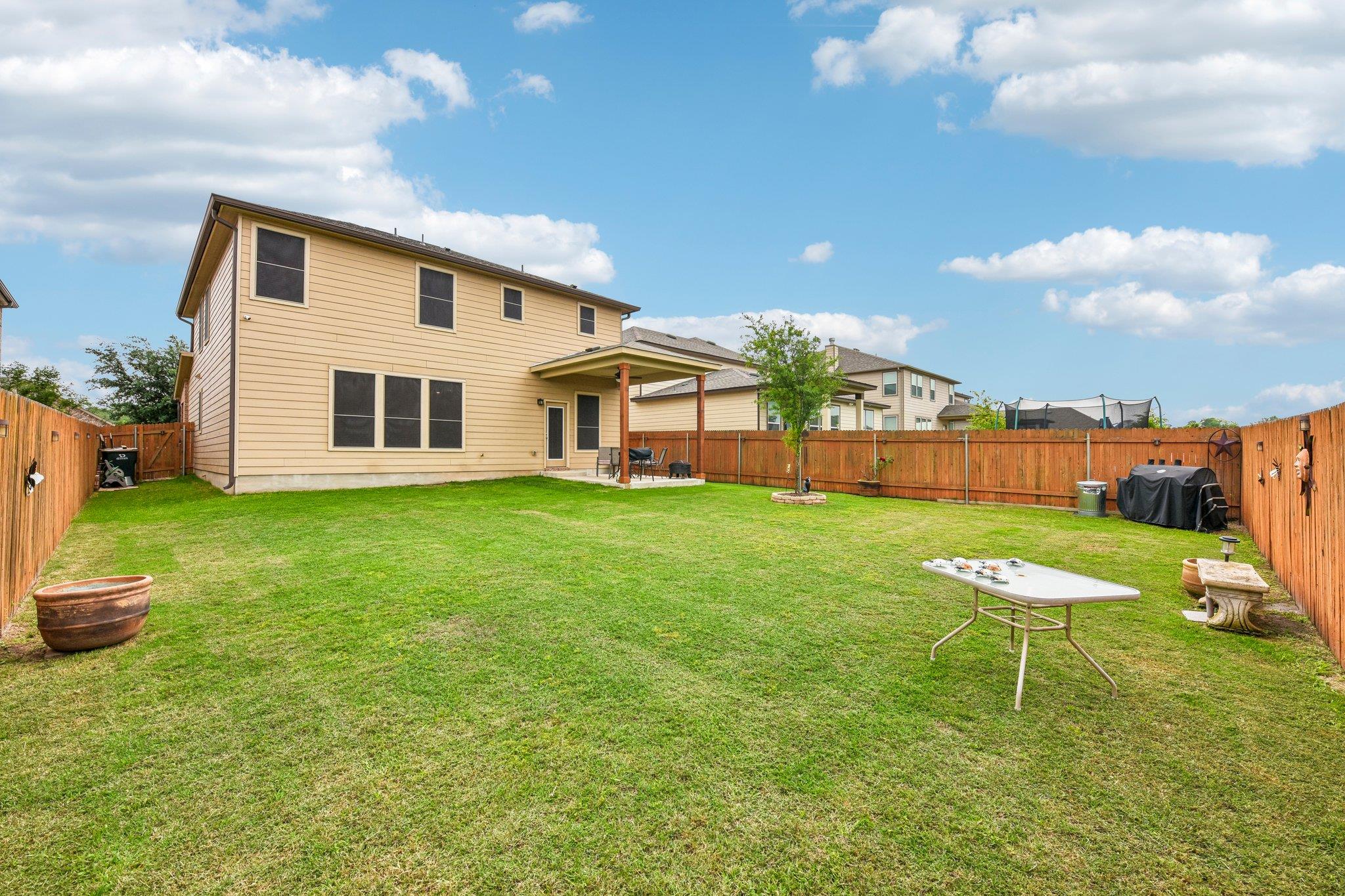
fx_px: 523
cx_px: 672
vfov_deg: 81.2
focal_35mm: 14
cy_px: 448
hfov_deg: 104.3
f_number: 8
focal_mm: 14
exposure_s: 1/160
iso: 100
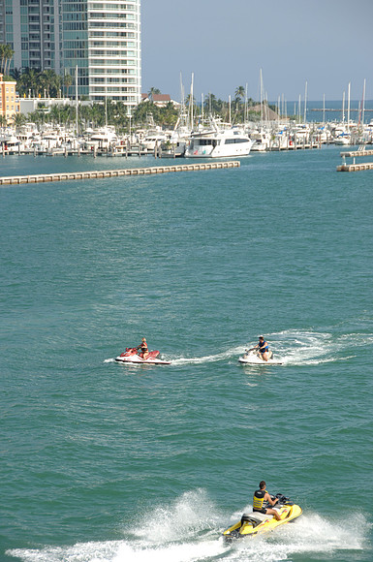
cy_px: 281
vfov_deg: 13.1
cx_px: 186
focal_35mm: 158
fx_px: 2455
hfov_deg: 8.7
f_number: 7.6
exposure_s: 1/250
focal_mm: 105
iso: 100
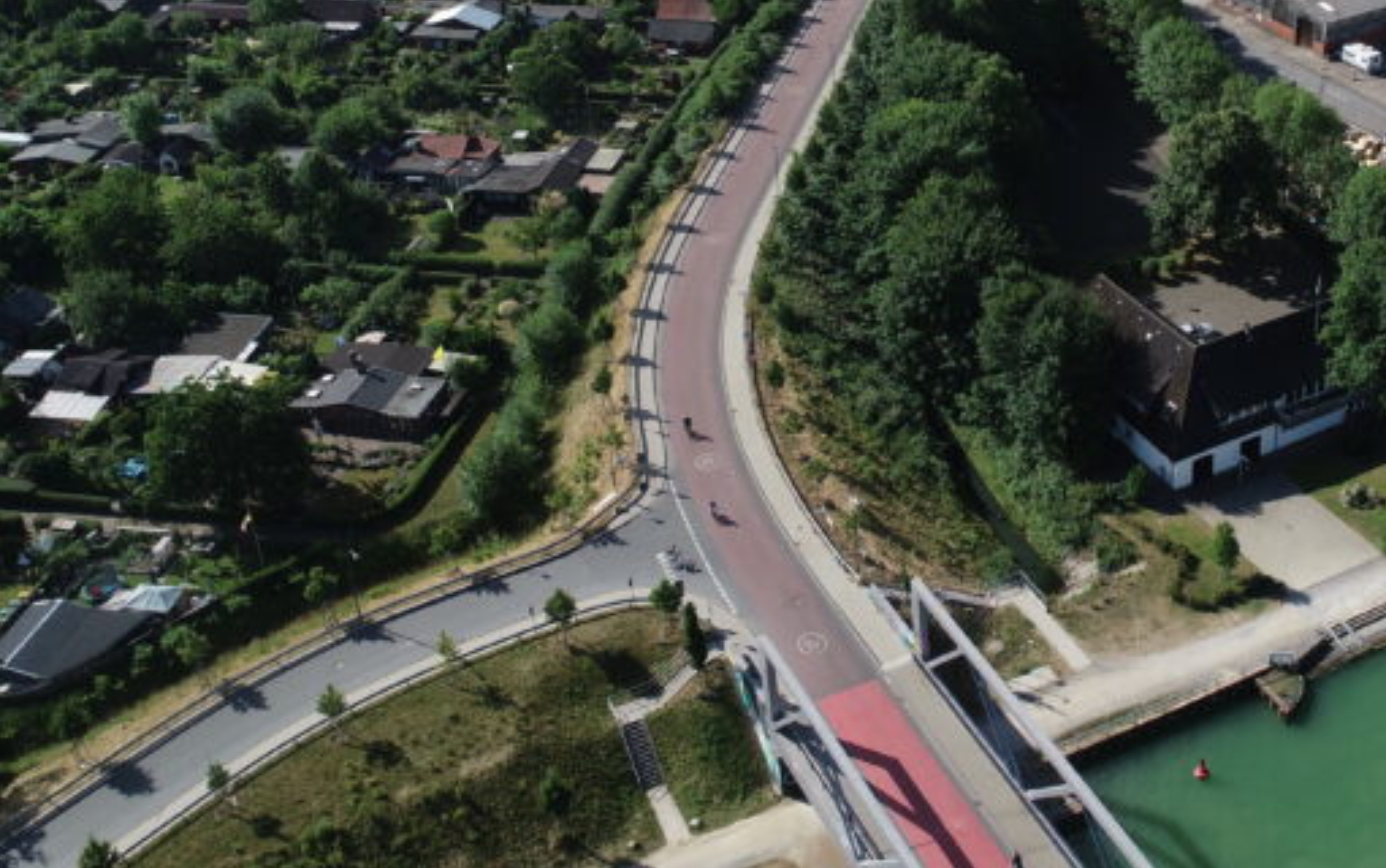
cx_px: 1039
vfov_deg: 25.8
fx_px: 1852
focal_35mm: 49
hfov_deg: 39.9
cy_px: 145
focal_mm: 8.8
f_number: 3.5
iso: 100
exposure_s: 1/1000
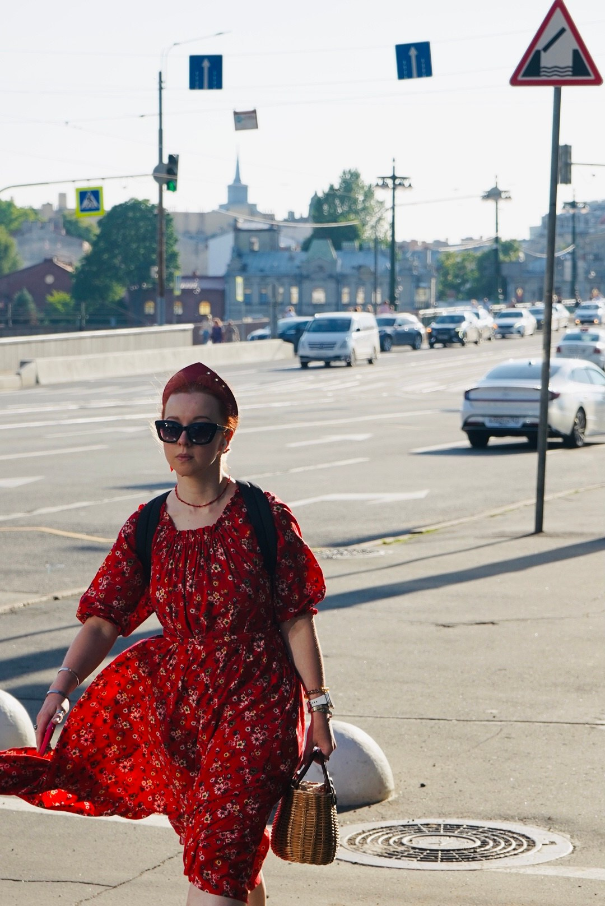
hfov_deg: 13.1
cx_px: 302
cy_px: 453
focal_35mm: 105
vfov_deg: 19.4
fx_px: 2642
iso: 250
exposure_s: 1/800
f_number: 5.6
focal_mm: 70
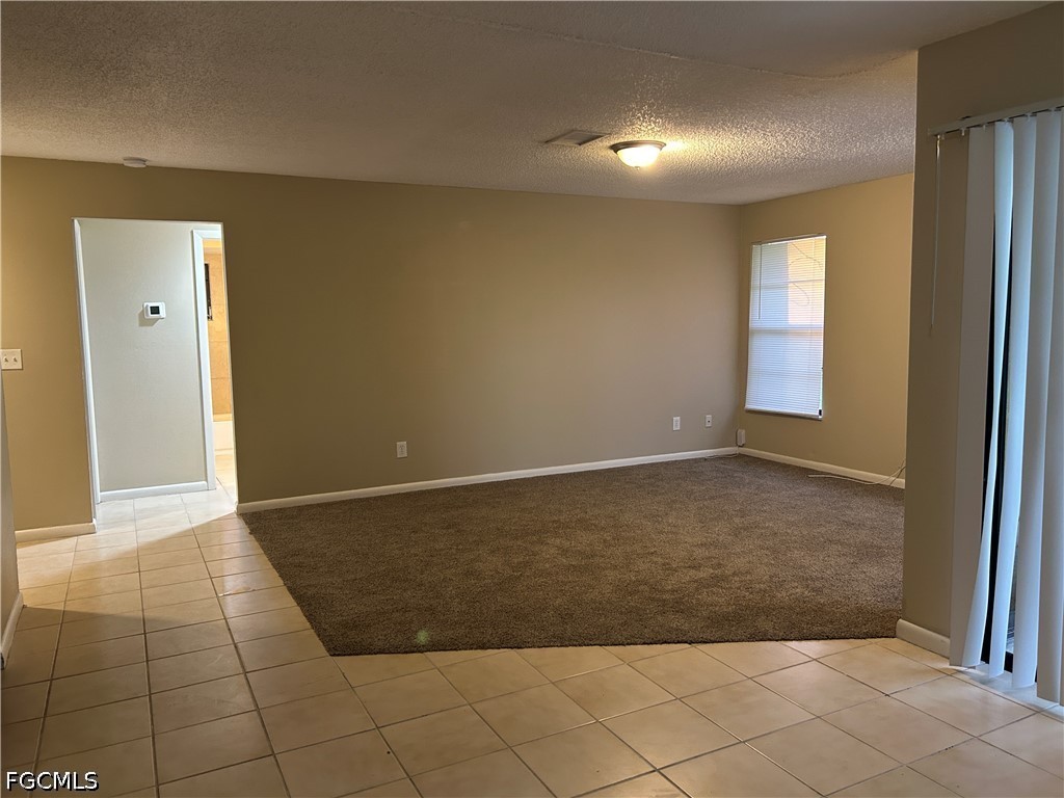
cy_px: 399
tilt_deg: -6.2
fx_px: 799
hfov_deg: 67.3
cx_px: 532
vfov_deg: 53.1
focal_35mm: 26
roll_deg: +0.5
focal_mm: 5.7
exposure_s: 1/60
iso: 250
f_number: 1.5
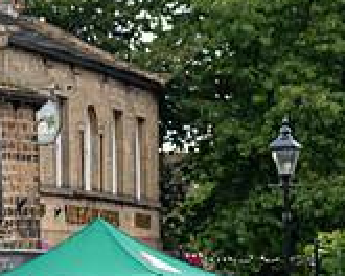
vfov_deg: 4.9
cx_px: 86
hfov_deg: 6.2
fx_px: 3206
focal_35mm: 314
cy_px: 375
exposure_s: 1/800
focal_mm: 95
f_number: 4
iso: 800
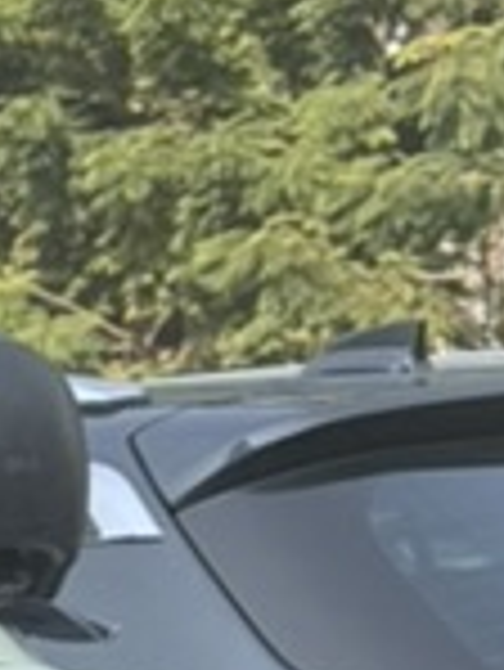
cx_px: -1102
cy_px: 764
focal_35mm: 165
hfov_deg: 7.7
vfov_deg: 11.8
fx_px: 3199
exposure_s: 1/1156
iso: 80
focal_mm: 6.76
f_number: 1.78
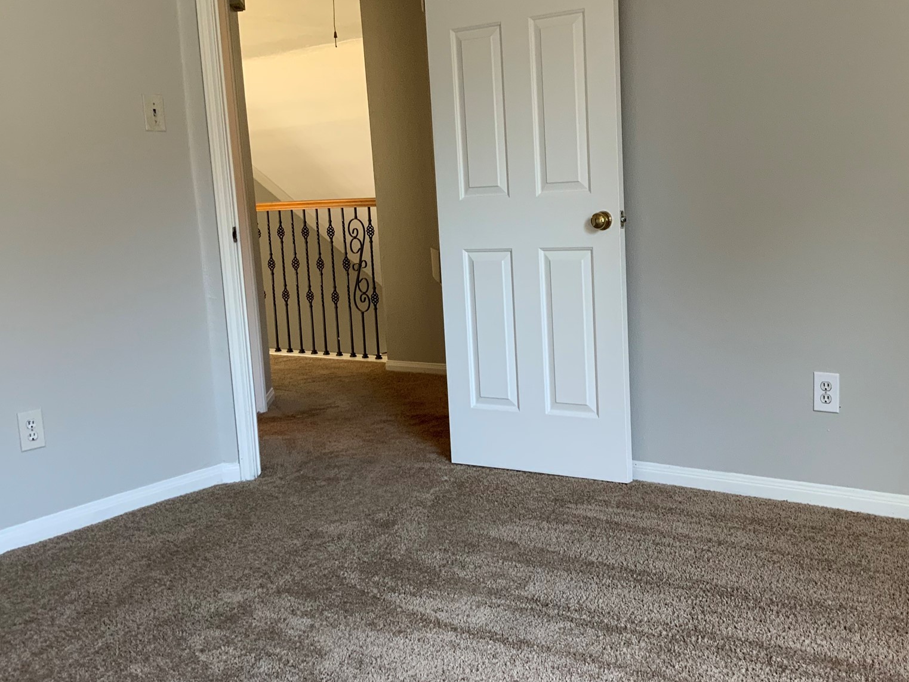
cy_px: 341
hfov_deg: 47.6
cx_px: 544
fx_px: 1024
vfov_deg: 36.8
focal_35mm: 39
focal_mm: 3
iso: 80
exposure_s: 1/60
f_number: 1.8
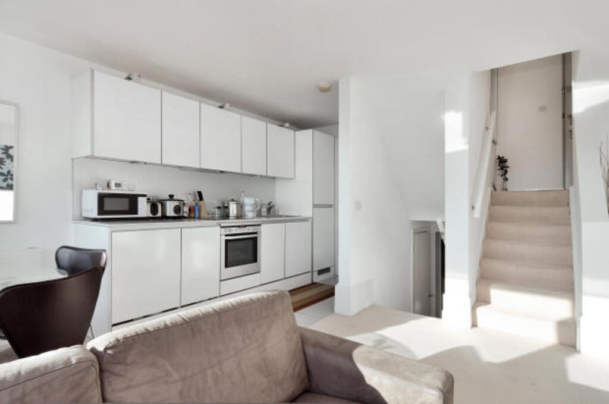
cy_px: 202
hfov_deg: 85.5
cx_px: 304
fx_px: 329
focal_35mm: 20
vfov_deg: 63.1
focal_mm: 13
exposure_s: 1/40
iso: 200
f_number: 10
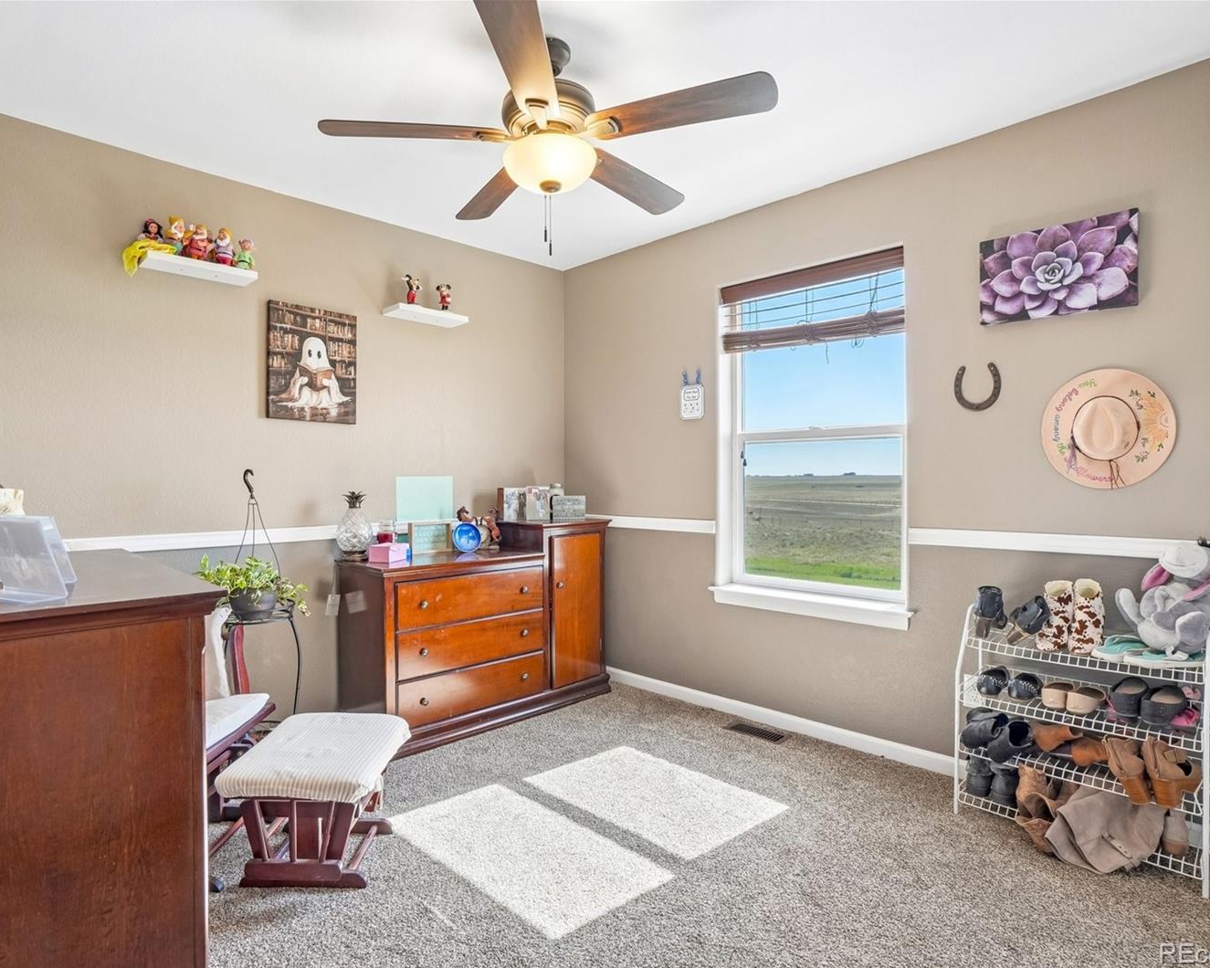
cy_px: 486
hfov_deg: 89.6
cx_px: 576
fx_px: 609
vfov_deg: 77.0
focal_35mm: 17
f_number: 8
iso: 400
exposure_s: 1/60
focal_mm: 10
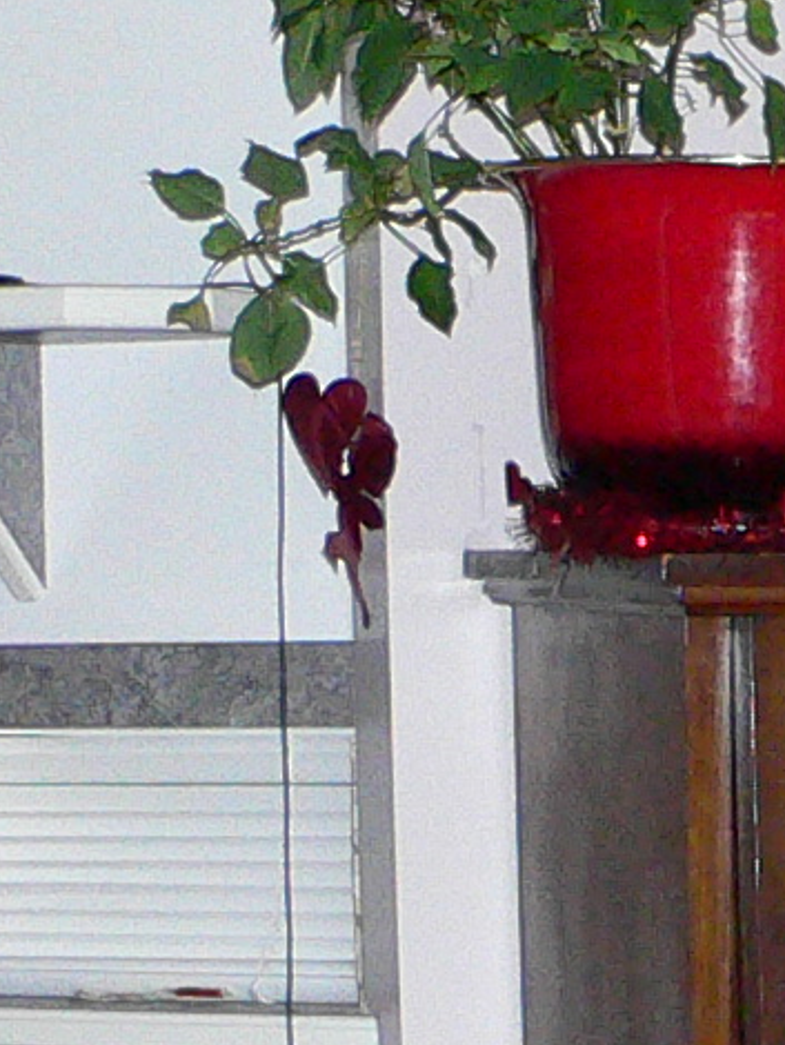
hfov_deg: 9.1
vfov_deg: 12.9
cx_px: 1708
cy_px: 1161
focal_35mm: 150
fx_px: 4531
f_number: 2.8
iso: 300
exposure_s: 1/60
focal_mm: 4.6
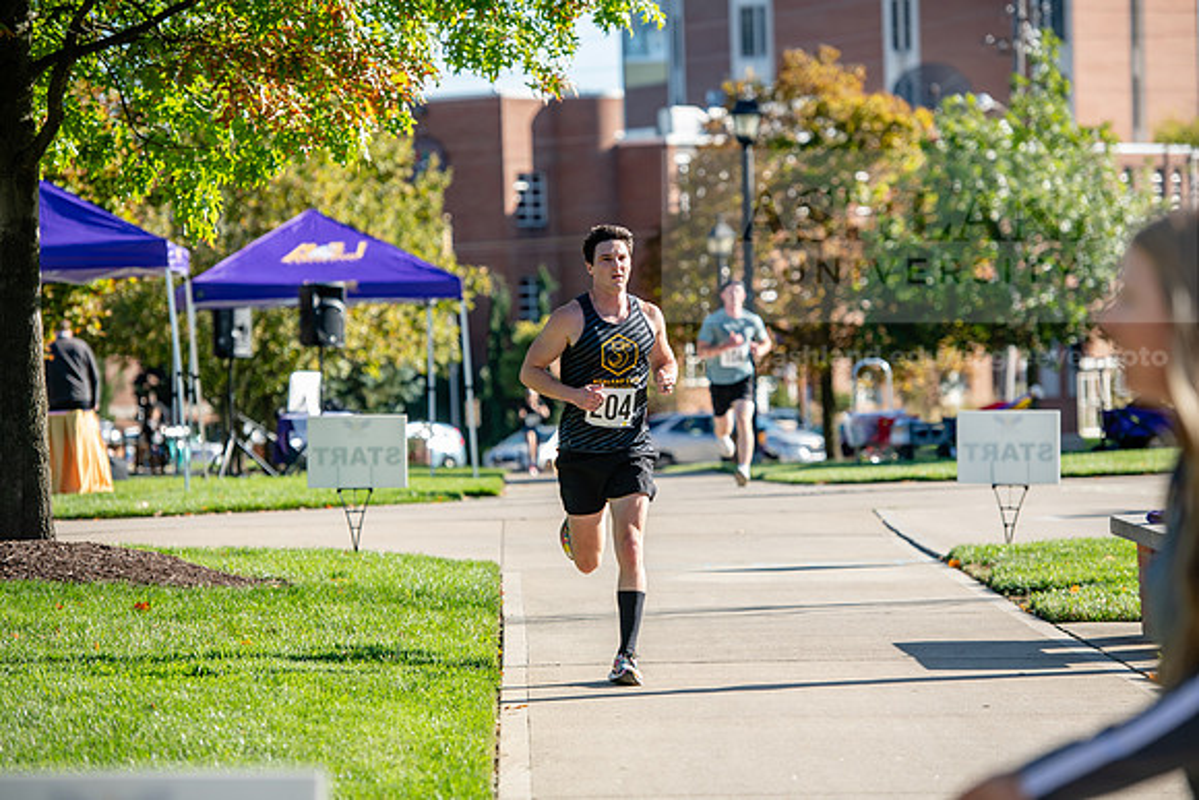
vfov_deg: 9.8
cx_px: 600
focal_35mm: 140
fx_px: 4664
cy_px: 400
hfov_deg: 14.7
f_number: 3.5
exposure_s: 1/640
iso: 160
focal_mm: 140
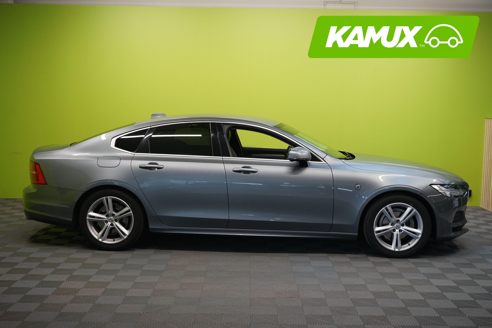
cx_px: 246
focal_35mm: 43
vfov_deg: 31.2
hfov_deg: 45.4
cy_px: 164
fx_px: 588
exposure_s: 1/30
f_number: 7.1
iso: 2000
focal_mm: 43
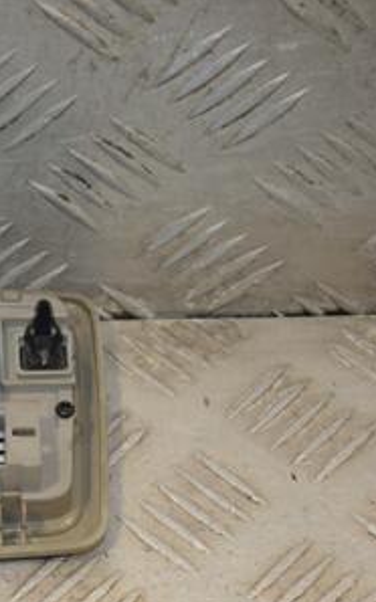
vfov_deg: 13.1
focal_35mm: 160
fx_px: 2626
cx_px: -142
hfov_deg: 8.1
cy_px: 370
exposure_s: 1/200
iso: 800
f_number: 6.3
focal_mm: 52
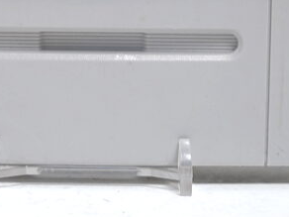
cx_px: 89
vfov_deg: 9.1
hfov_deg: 12.2
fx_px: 1352
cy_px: -9
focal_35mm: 162
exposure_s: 1/4
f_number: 5
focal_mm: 41
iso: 64
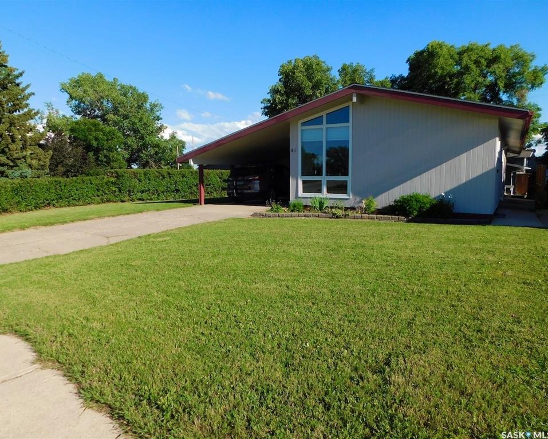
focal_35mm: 24
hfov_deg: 70.3
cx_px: 265
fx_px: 389
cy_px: 220
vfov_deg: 58.8
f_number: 6
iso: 125
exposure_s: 1/400
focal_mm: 4
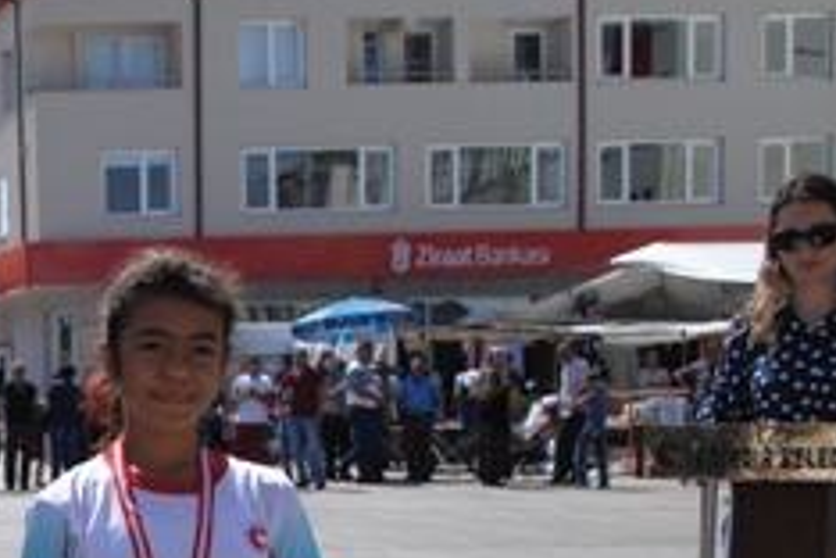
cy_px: 681
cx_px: -46
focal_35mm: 74
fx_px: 1718
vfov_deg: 17.5
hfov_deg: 25.6
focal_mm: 18
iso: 100
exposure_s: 1/1600
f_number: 3.5
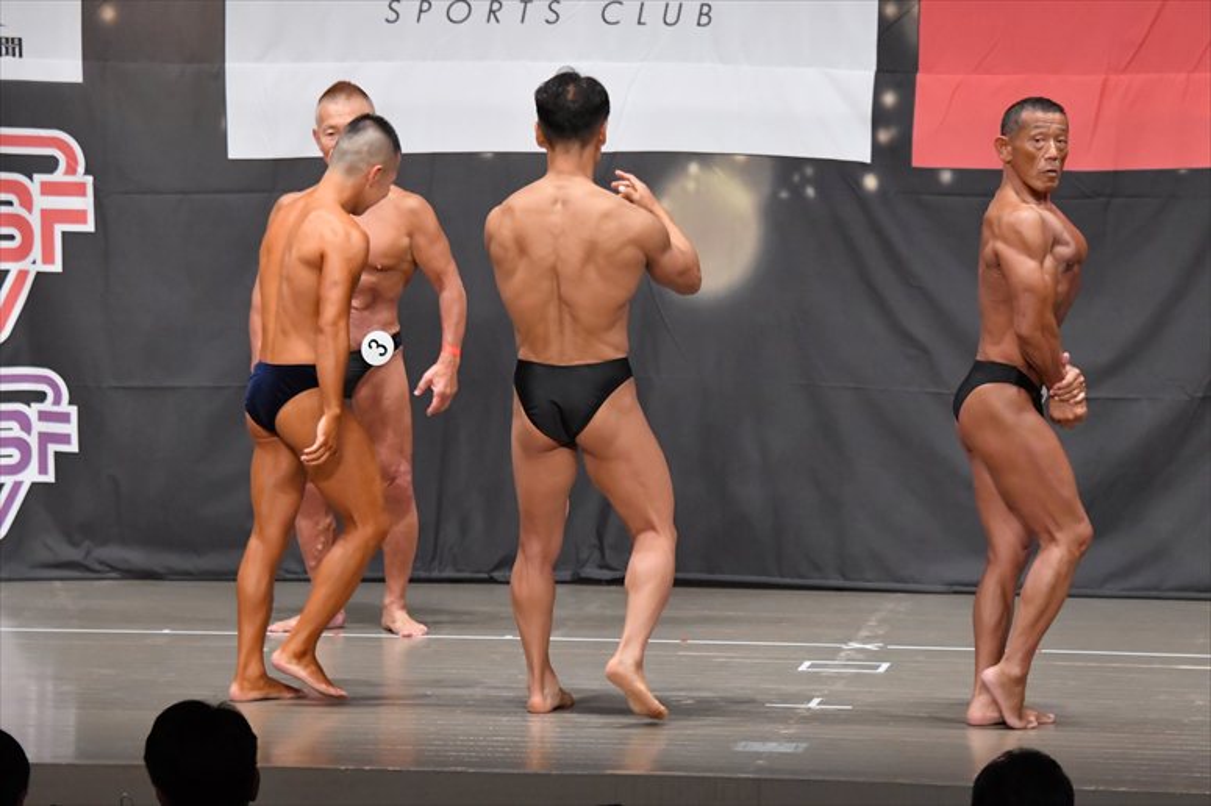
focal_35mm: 187
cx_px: 606
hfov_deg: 11.0
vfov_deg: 7.3
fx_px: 6287
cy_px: 403
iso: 6400
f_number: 5.6
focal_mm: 125
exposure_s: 1/400
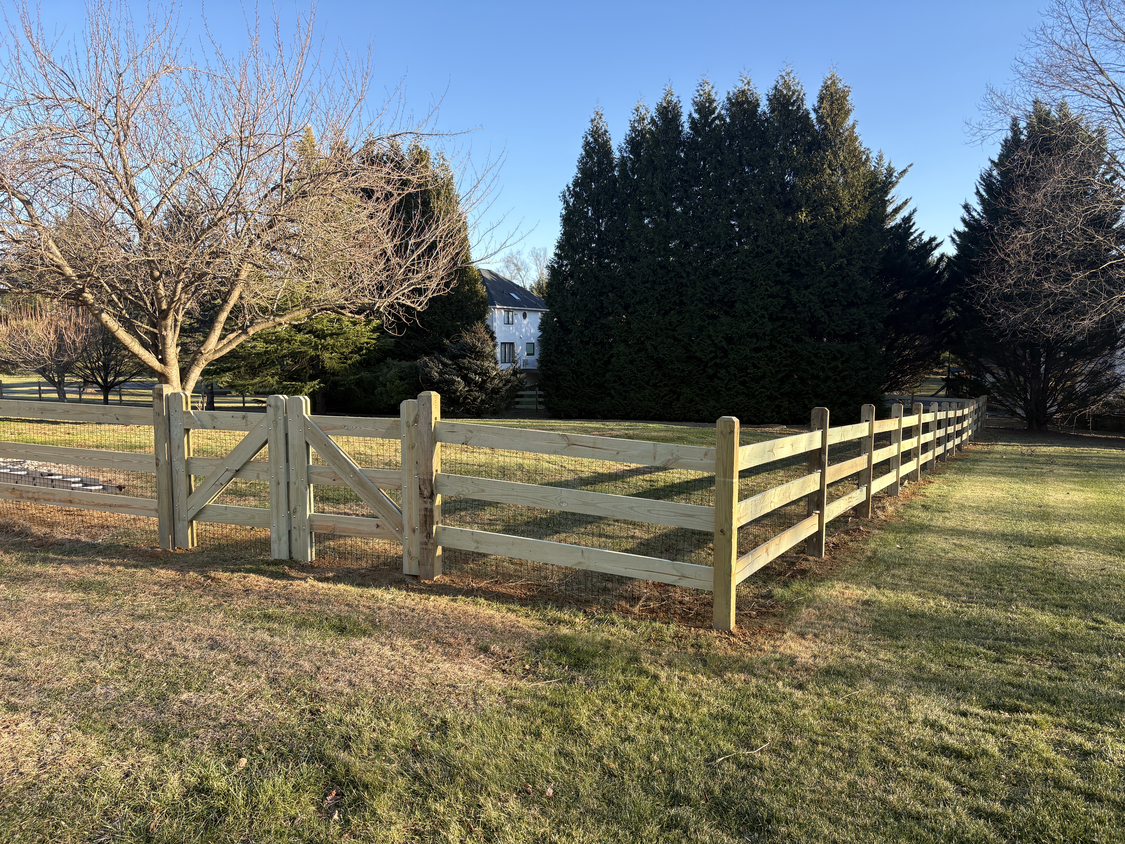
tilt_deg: -5.1
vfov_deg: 53.1
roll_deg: +0.4
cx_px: 562
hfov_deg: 67.3
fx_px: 845
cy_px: 422
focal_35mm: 26
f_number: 1.6
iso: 50
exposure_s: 1/782
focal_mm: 5.96
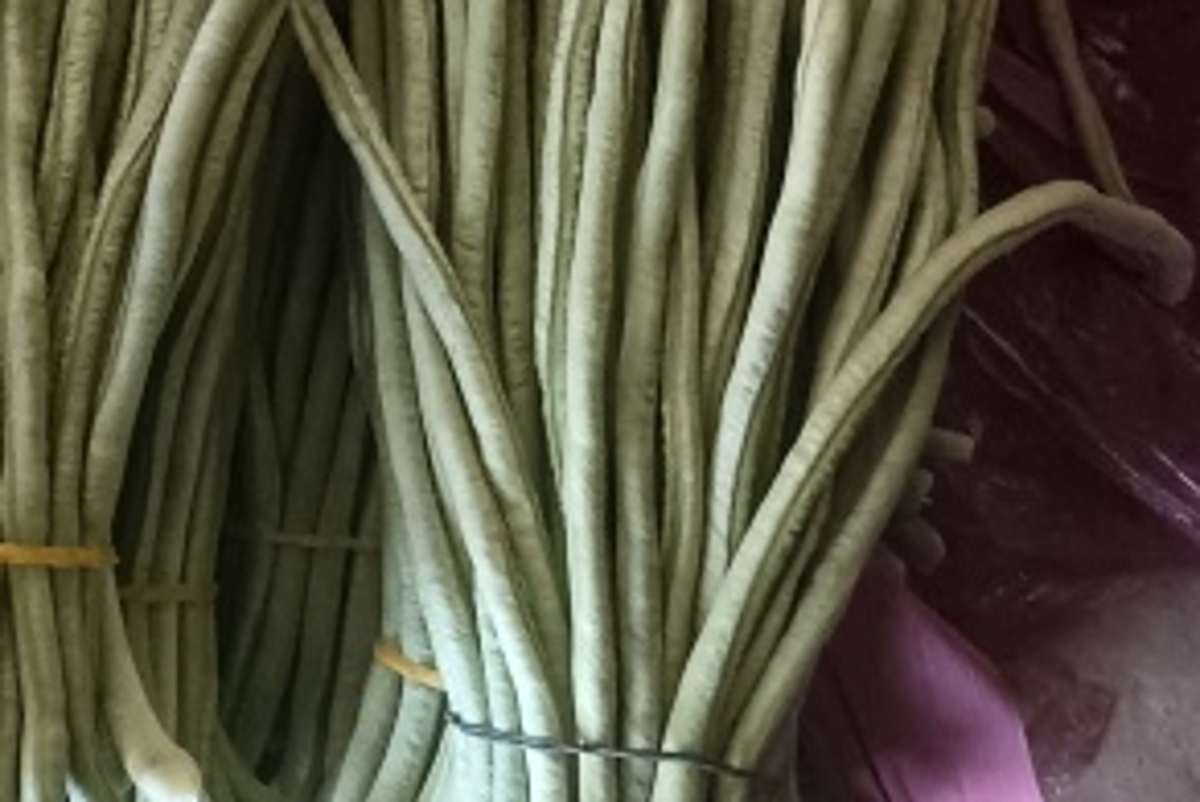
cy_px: -360
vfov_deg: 13.7
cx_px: -111
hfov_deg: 20.5
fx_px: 3168
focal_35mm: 95
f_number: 1.8
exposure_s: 1/120
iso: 3652
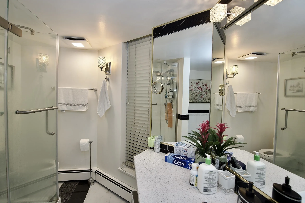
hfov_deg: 100.4
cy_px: 102
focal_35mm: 15
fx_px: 127
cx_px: 148
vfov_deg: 77.3
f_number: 3.5
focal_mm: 14
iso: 100
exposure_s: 1/50
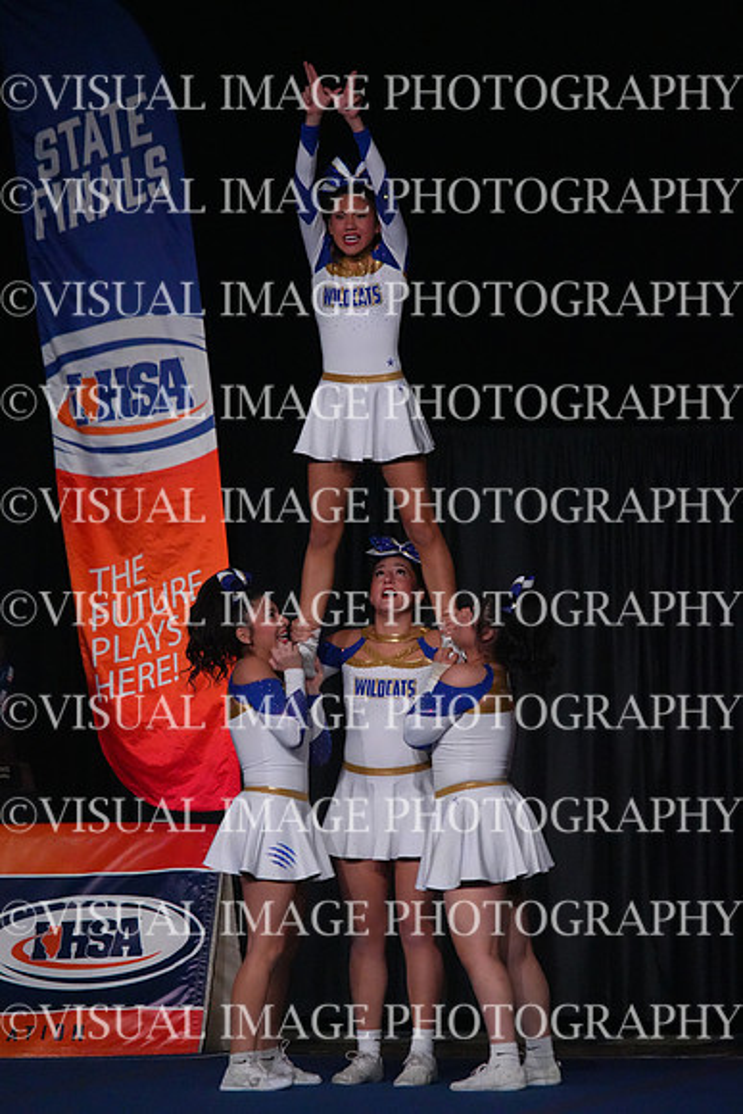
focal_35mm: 285
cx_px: 372
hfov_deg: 4.8
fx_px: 8817
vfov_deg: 7.2
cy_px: 557
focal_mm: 285
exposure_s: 1/1250
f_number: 5.6
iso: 16000
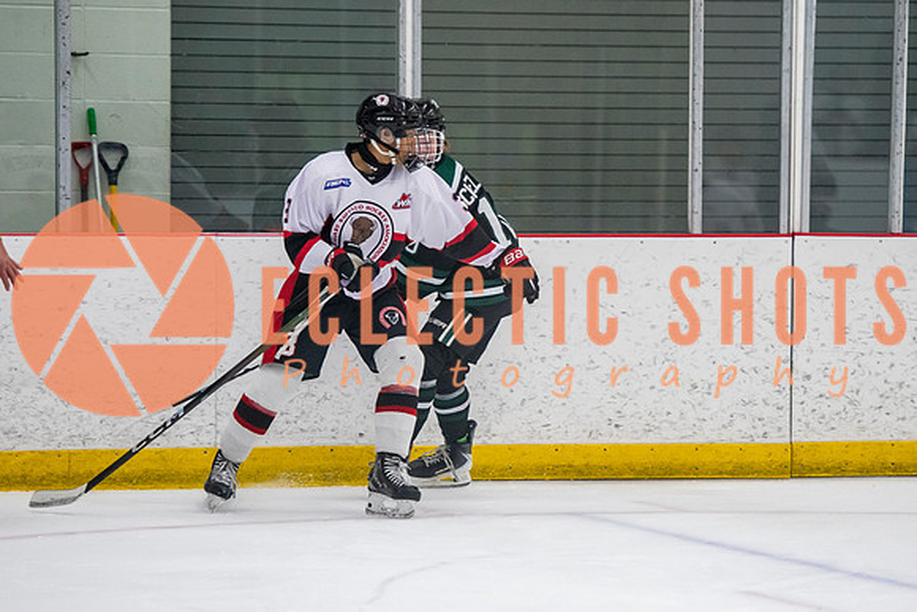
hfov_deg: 8.6
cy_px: 355
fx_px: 6126
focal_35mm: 240
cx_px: 507
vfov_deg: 5.7
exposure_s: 1/640
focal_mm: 165
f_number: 3.2
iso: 3200
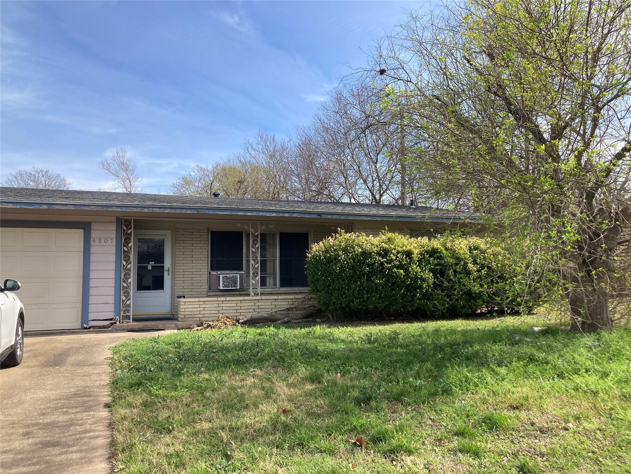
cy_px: 237
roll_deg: +0.5
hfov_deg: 63.4
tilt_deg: +4.9
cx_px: 316
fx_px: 510
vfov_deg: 49.7
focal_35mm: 28
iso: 20
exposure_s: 1/1297
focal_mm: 3.99
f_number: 1.8
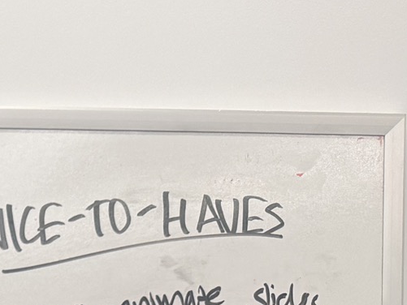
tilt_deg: -1.5
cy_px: 684
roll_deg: +0.0
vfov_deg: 11.2
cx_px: -500
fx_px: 1352
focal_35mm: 115
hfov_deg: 13.6
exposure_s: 1/120
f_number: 1.78
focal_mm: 6.76
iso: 125
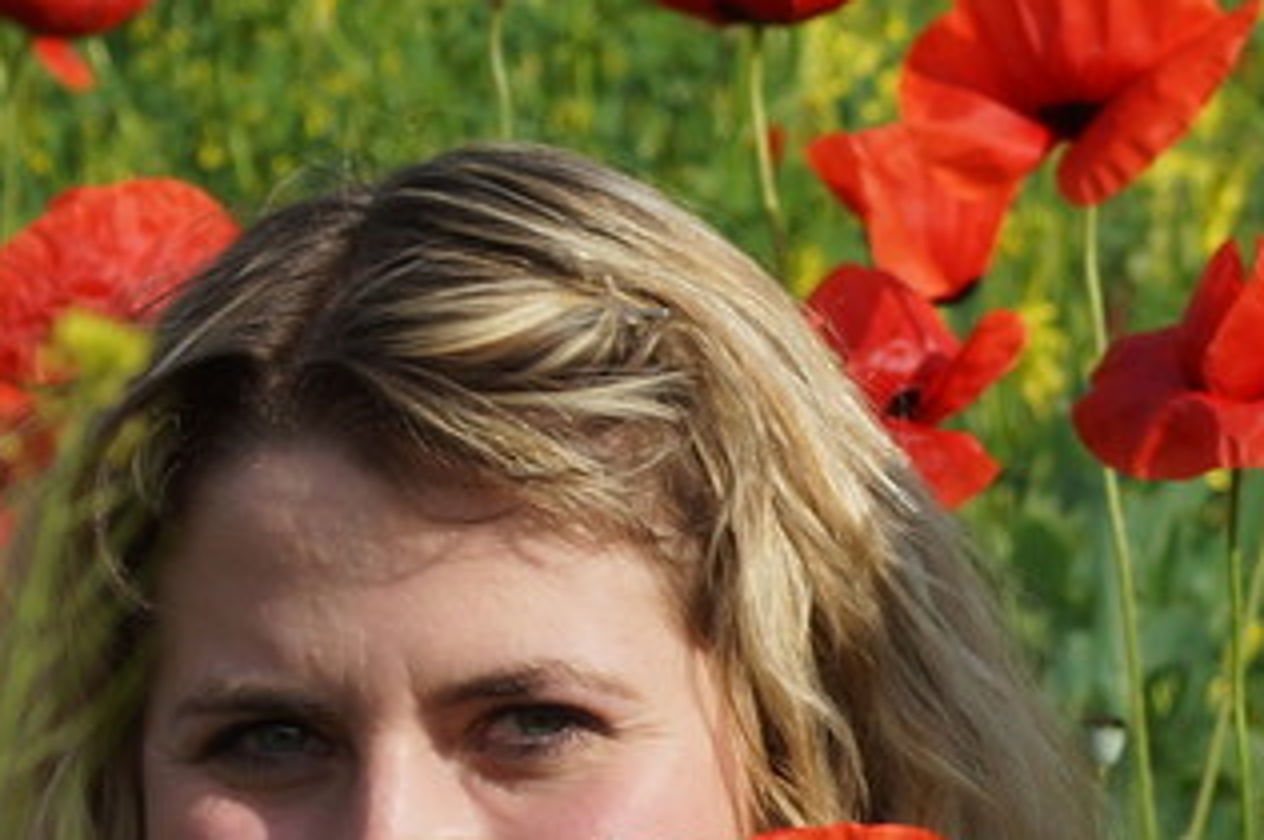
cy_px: 962
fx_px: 26972
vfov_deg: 1.8
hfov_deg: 2.7
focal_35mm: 769
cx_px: 1304
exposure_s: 1/500
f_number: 7.1
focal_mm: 90
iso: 100
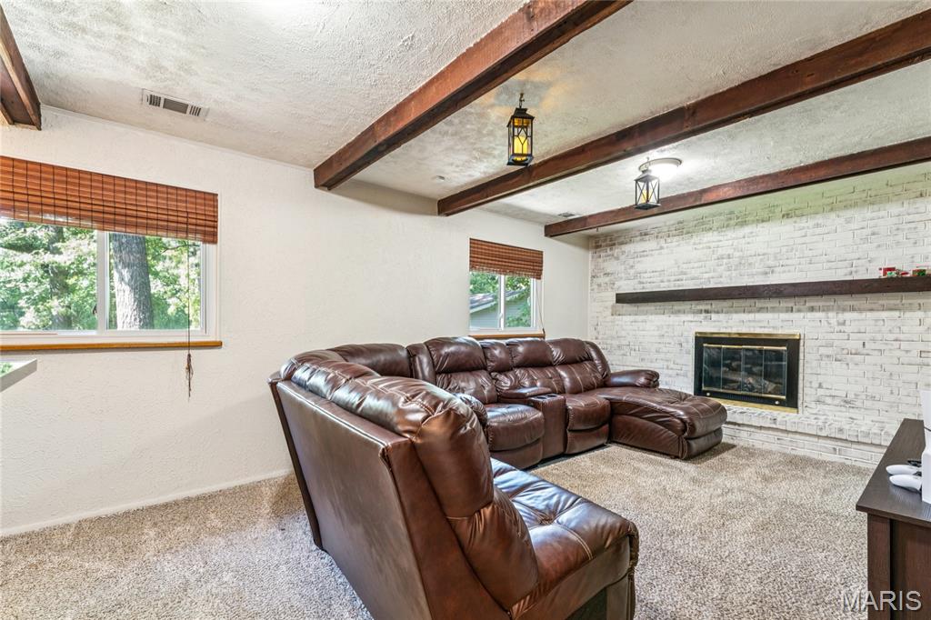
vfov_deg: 74.4
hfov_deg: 97.5
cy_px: 310
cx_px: 466
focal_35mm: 16
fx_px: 408
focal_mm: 15.8
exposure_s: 1.3
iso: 320
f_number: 13
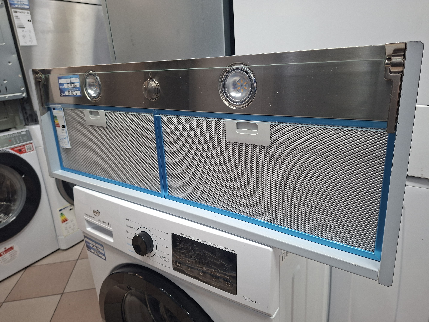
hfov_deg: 73.9
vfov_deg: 58.9
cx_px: 214
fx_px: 285
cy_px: 161
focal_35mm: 23
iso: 250
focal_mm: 5.54
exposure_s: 1/50
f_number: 1.8
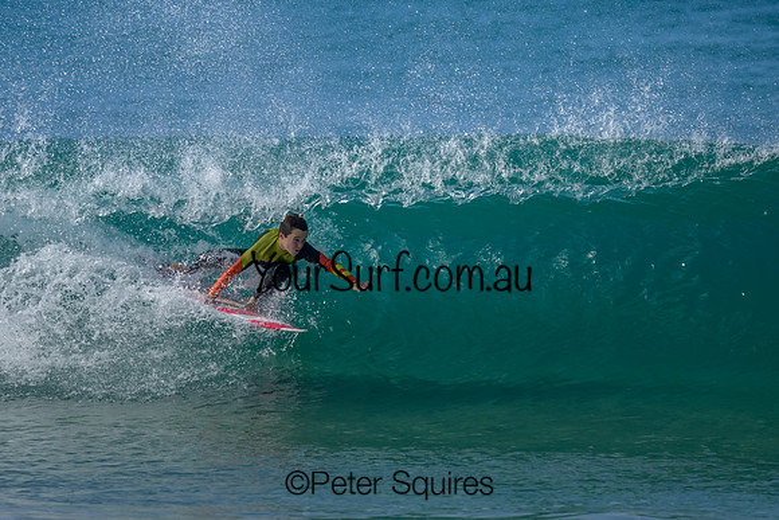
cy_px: 163
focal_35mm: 1099
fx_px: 23778
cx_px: 358
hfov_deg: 1.9
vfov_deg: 1.3
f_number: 6.3
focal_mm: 800
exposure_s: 1/2000
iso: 360
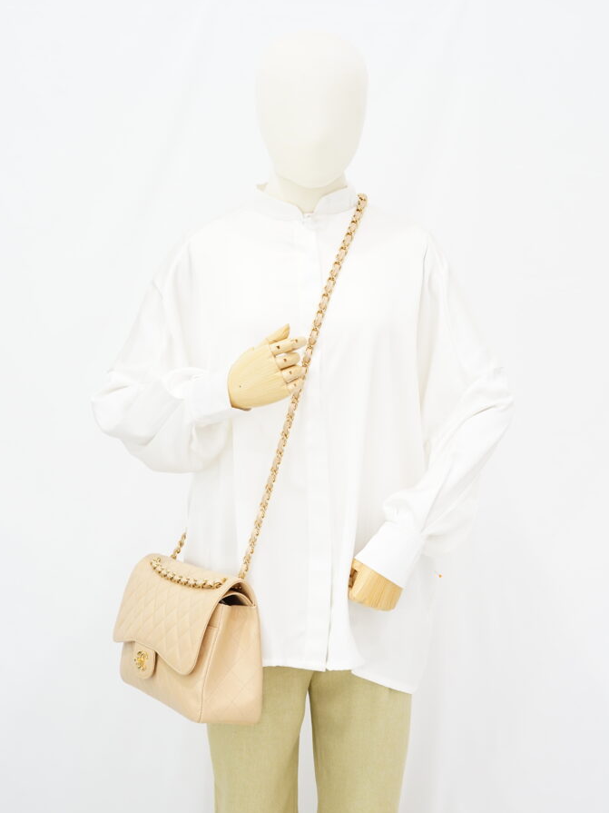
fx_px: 1290
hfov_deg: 26.6
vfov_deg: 34.9
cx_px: 303
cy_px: 432
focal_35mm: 55
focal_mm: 50
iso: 640
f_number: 6.3
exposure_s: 1/6
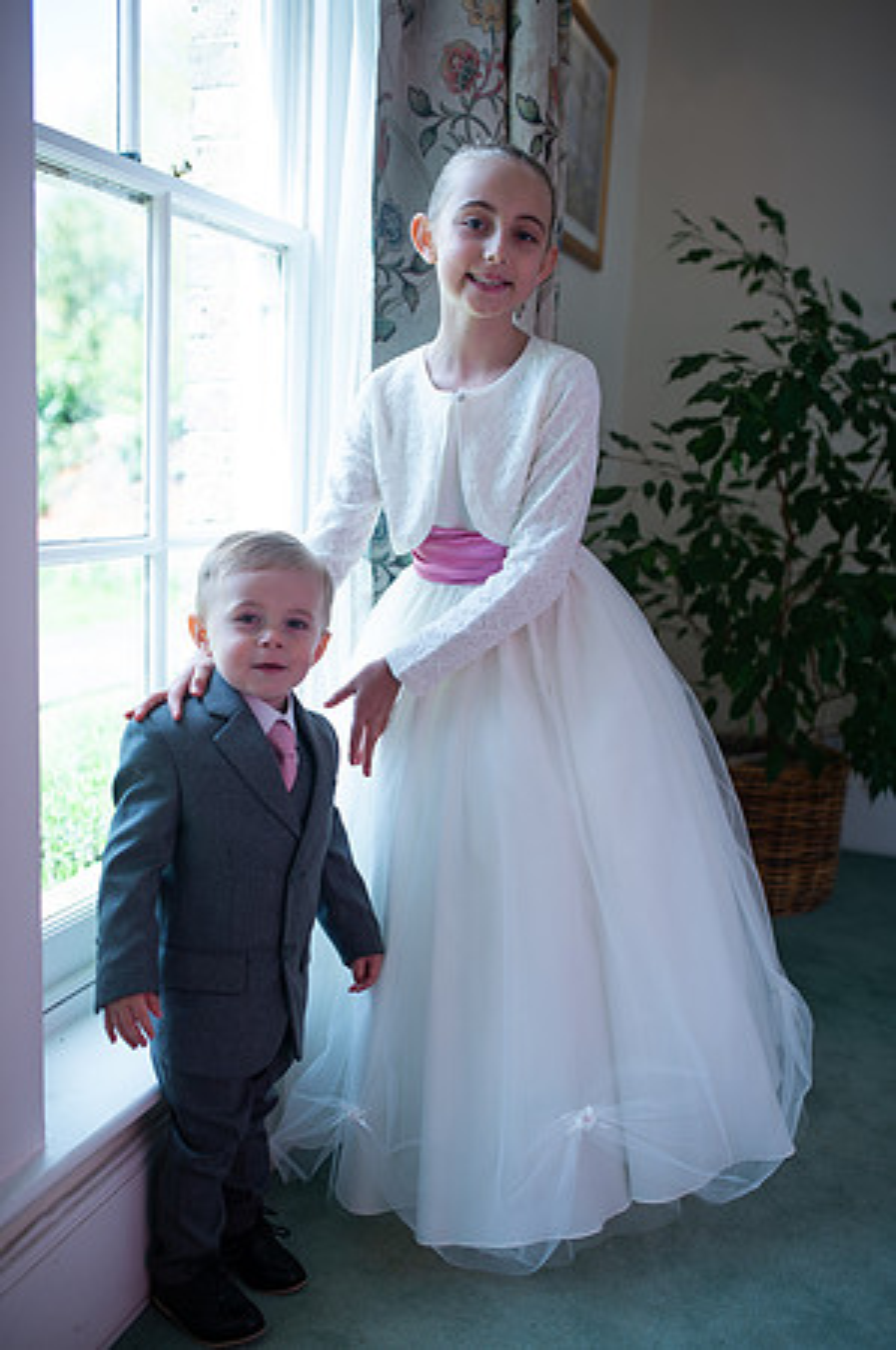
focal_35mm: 35
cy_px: 675
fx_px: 1310
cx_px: 448
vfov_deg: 54.5
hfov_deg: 37.8
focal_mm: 35
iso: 100
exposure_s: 1/320
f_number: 2.2
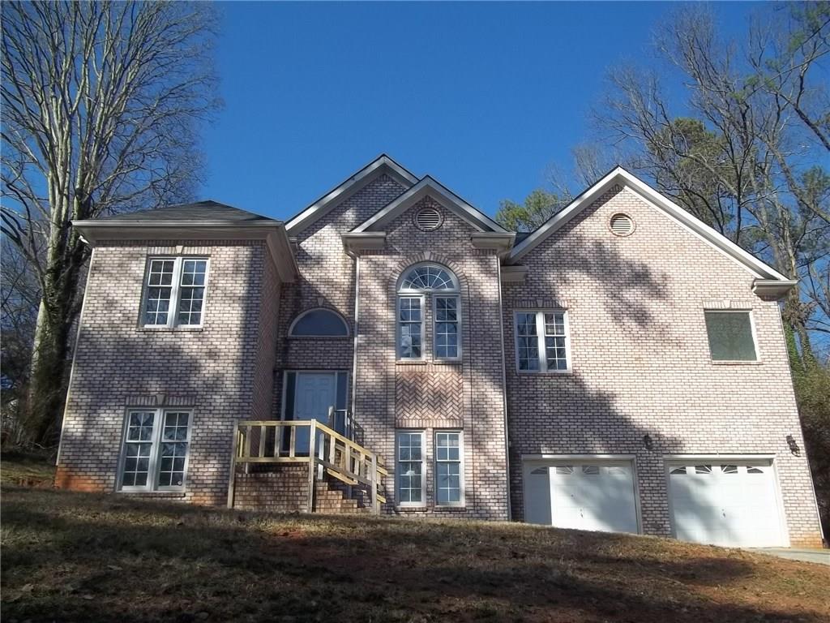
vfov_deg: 44.2
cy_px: 312
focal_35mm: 32
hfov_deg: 56.8
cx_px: 415
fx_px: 767
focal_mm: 5.7
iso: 64
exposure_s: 1/125
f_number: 8.8
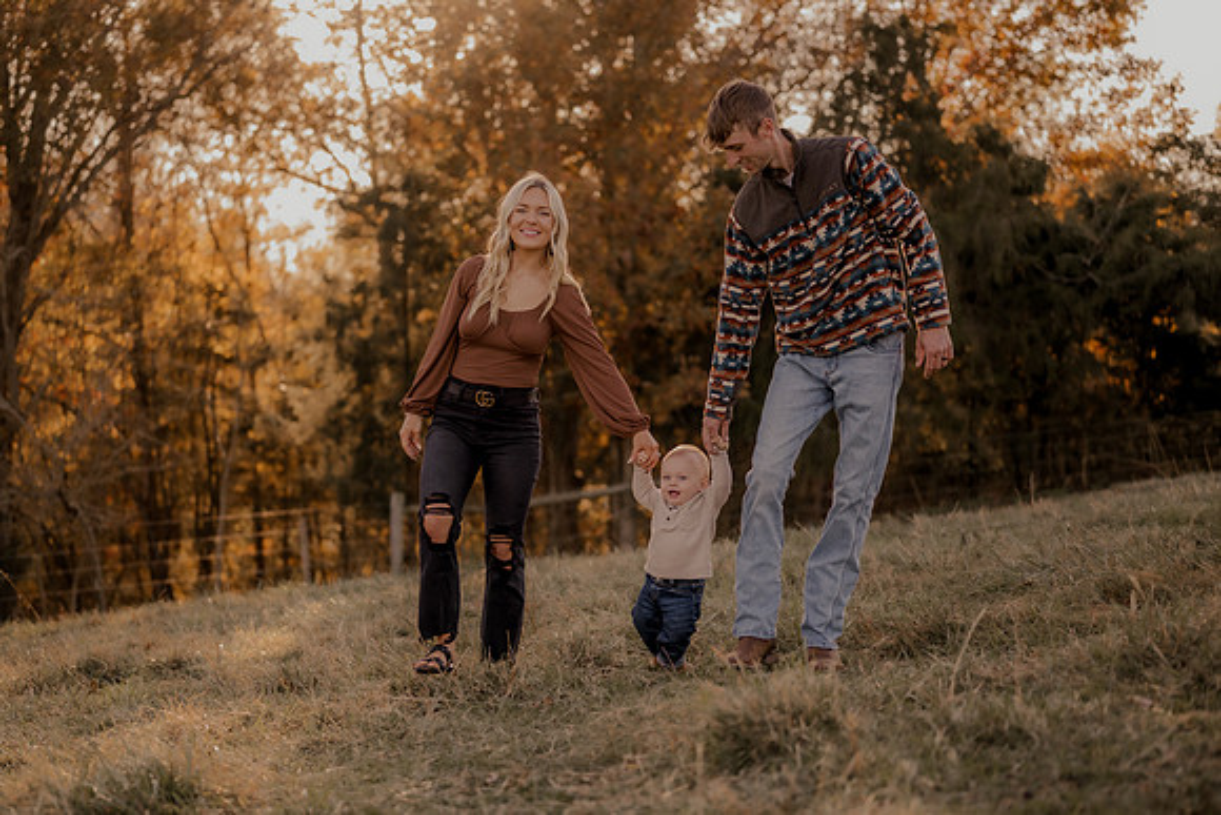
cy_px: 446
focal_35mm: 59
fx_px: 1988
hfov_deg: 34.1
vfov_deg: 23.2
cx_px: 522
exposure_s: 1/1250
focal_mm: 50
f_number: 1.8
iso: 250
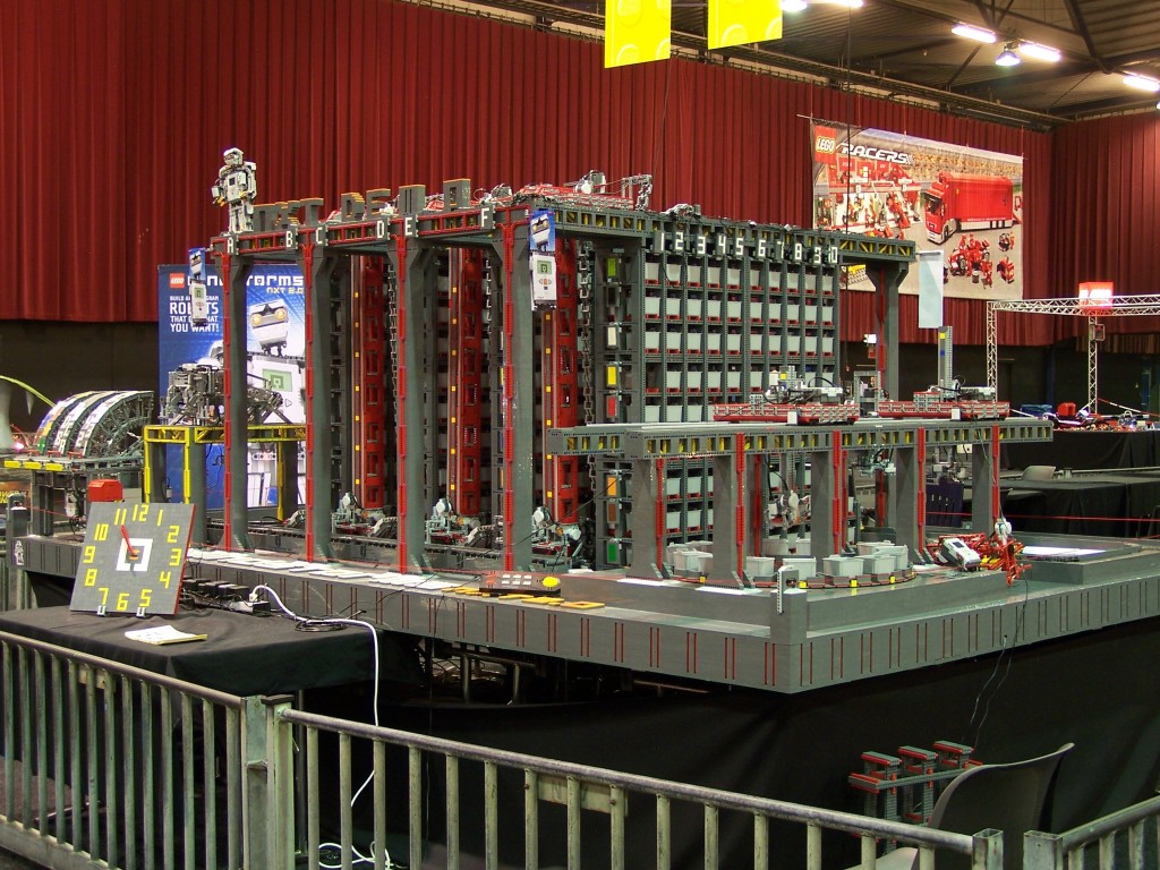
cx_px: 580
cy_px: 435
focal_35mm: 51
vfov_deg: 28.6
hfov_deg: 37.5
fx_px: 1709
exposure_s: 1/2
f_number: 3
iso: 80
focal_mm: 8.5
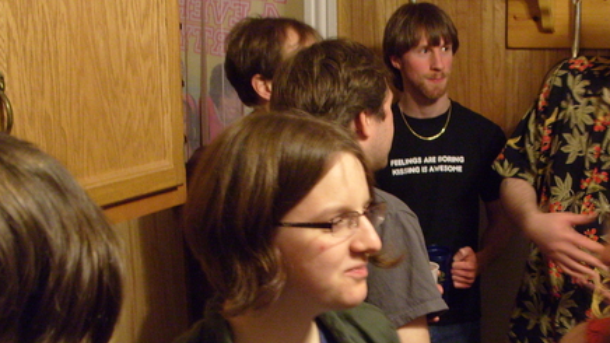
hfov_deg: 37.1
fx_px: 906
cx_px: 365
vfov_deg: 21.2
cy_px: 262
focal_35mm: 56
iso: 400
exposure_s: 1/10
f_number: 3.7
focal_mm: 7.8
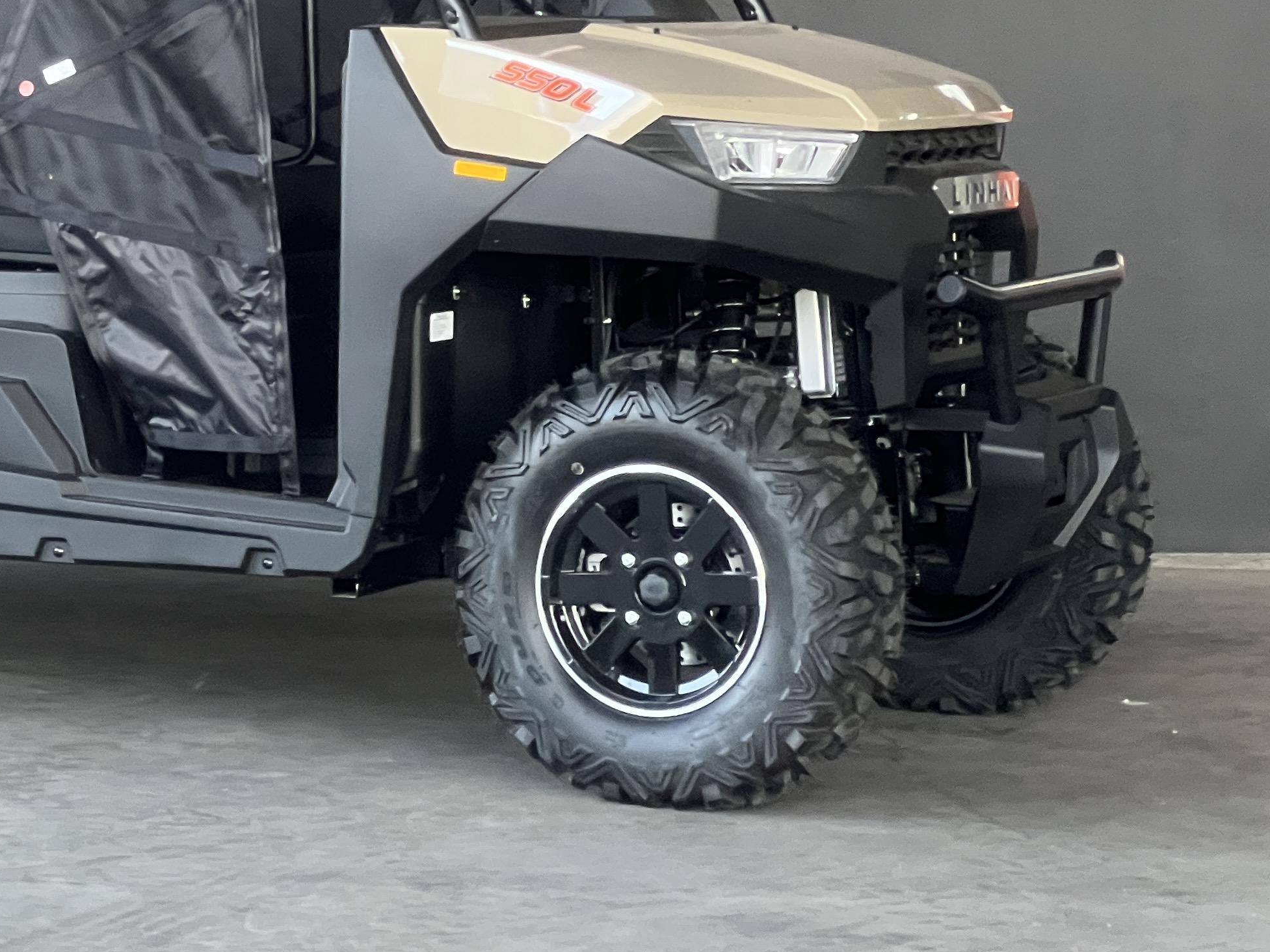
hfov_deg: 12.3
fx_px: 5832
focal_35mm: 159
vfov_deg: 9.3
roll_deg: -0.3
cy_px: 148
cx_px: -19
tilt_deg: -1.6
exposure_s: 1/90
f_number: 2.8
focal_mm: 9
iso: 200
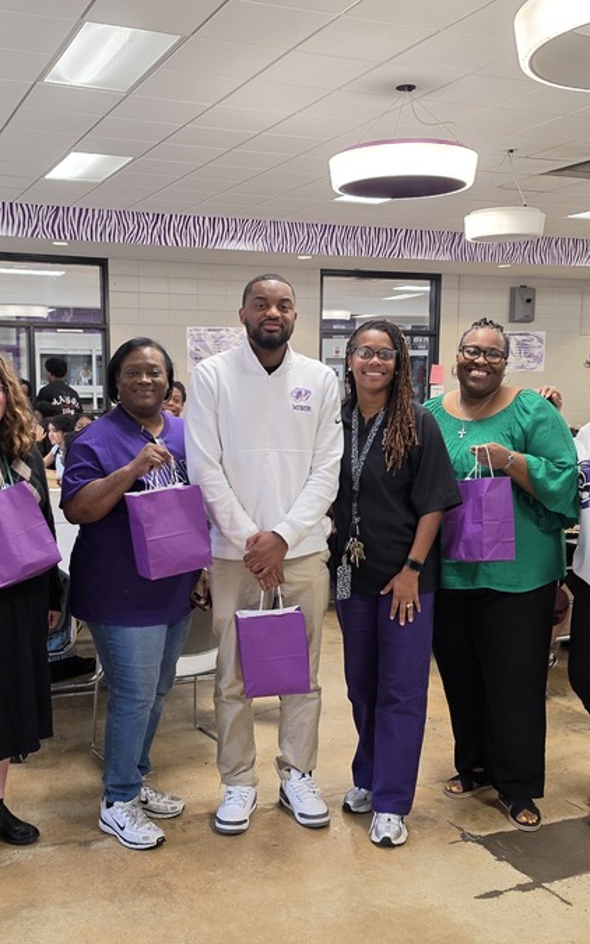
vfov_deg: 52.7
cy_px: 510
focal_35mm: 37
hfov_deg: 34.3
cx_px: 238
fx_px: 952
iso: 80
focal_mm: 6.5
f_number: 1.4
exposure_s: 1/120
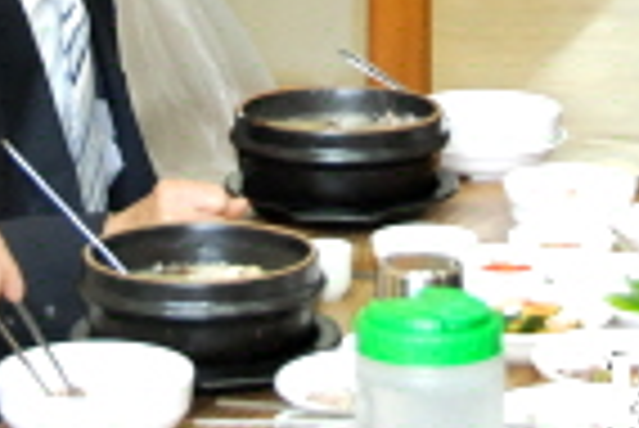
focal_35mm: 190
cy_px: -194
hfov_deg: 10.8
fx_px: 3376
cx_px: 369
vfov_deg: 7.1
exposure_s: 1/50
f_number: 5
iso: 800
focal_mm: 36
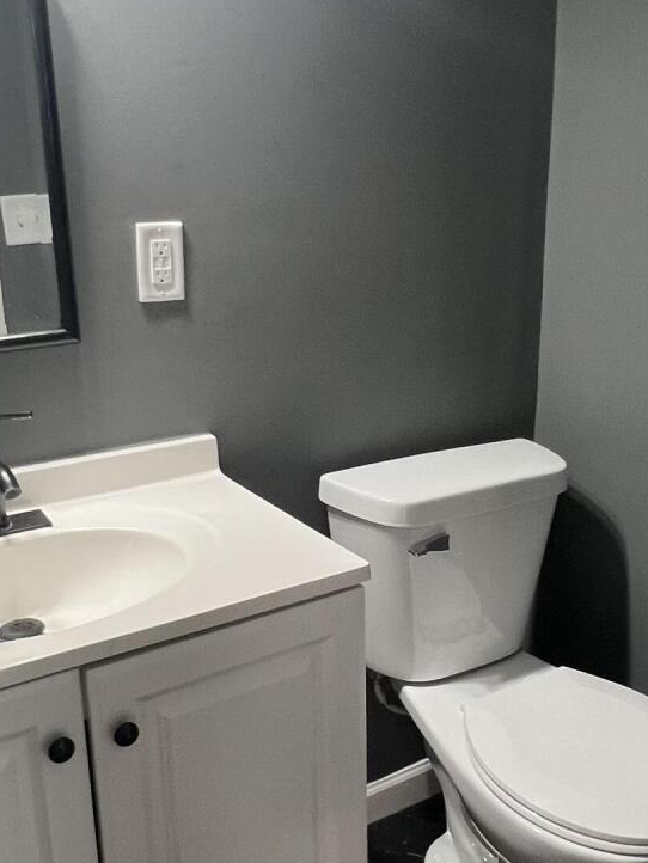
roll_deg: +1.0
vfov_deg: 51.3
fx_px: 898
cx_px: 318
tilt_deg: -14.1
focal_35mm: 36
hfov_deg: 39.7
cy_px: 426
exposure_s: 1/60
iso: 200
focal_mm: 1.57
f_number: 1.8
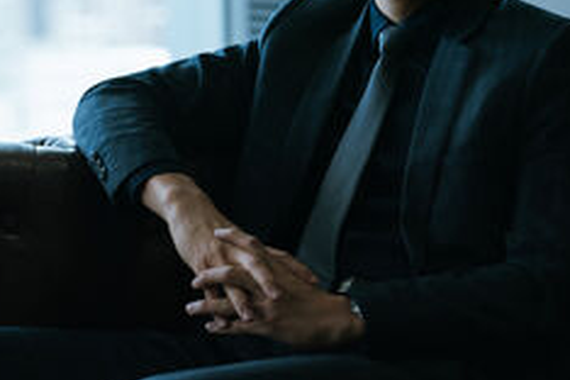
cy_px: 82
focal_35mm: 181
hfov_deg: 11.3
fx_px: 2866
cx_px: 390
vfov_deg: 7.6
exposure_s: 1/160
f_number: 4
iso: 2000
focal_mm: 106
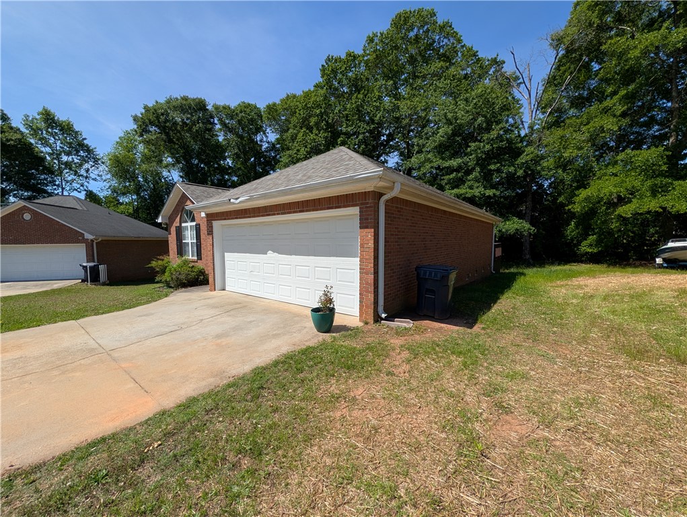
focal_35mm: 12
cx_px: 344
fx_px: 238
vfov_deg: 94.6
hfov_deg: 110.5
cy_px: 258
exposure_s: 1/3663
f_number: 1.7
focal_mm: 2.02
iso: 52
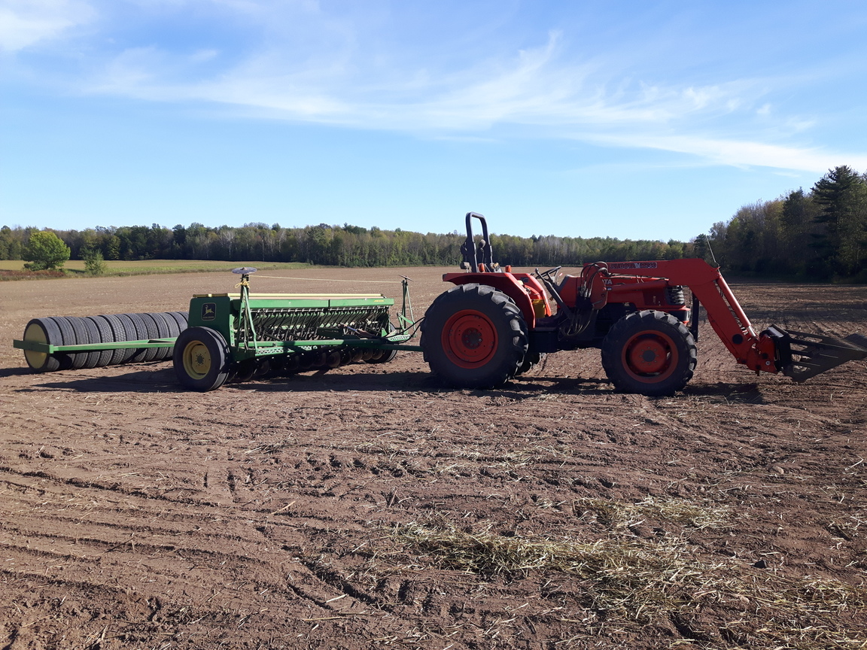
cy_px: 325
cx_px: 434
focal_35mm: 31
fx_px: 776
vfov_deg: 45.4
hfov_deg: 58.4
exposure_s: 1/853
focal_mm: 3.7
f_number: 1.9
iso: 40
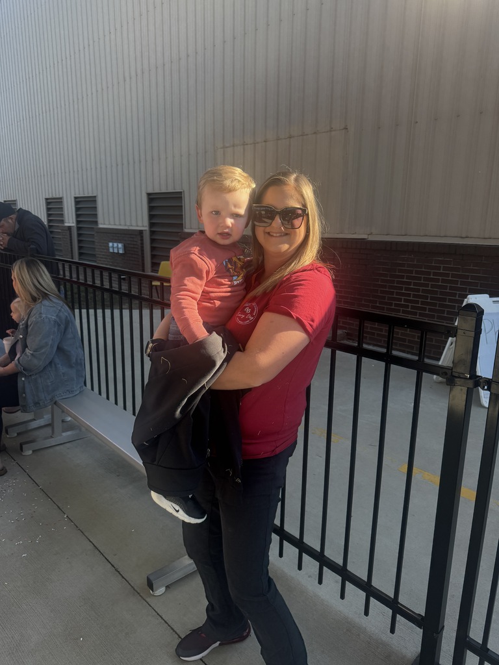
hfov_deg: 56.8
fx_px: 461
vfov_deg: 71.6
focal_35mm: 24
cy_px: 332
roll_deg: -0.3
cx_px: 250
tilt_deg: -13.3
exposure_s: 1/1112
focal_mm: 6.76
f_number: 1.78
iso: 80
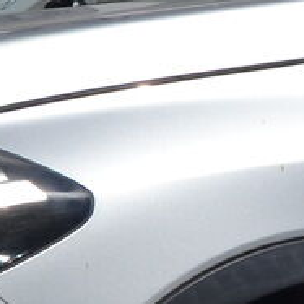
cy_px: 232
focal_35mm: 236
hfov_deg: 7.4
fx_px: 2345
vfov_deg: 7.4
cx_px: 354
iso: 100
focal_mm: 18
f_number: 10
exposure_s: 1/400
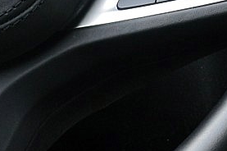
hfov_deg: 9.2
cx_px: -94
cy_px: -66
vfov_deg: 6.2
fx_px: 1385
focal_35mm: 220
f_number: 8
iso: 640
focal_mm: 25
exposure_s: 1/60
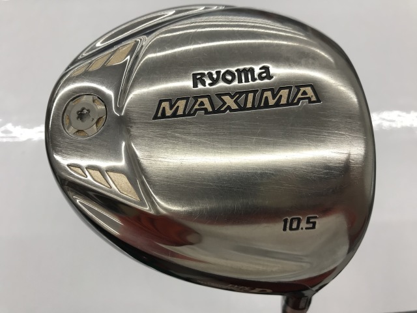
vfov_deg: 49.7
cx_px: 208
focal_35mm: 28
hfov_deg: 63.4
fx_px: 337
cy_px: 156
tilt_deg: -65.3
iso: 32
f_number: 1.8
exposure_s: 1/120
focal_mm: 3.99
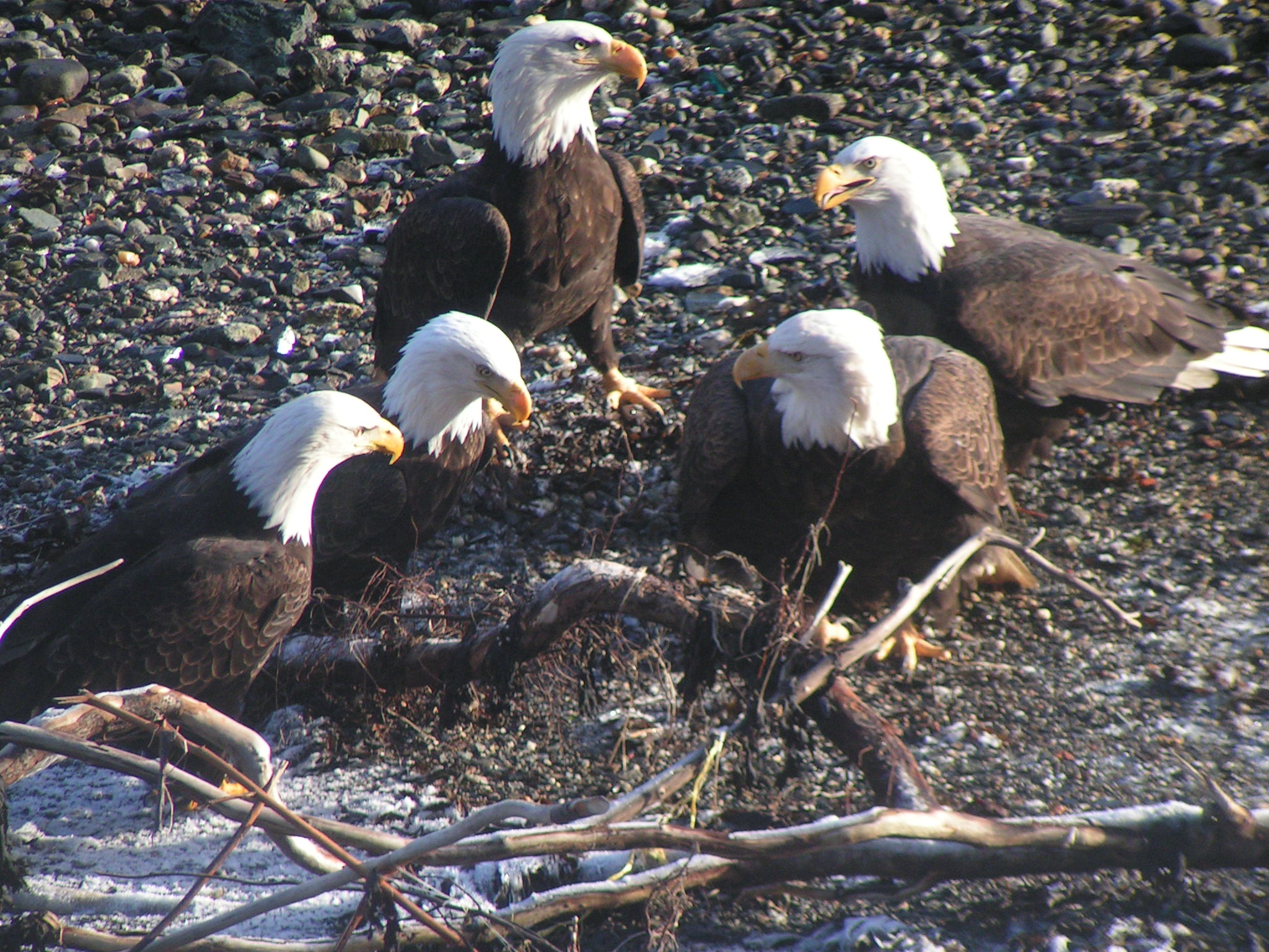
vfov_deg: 4.6
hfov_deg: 6.1
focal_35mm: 326
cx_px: 634
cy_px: 476
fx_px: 11951
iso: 100
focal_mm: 49.8
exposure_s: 1/400
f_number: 3.5
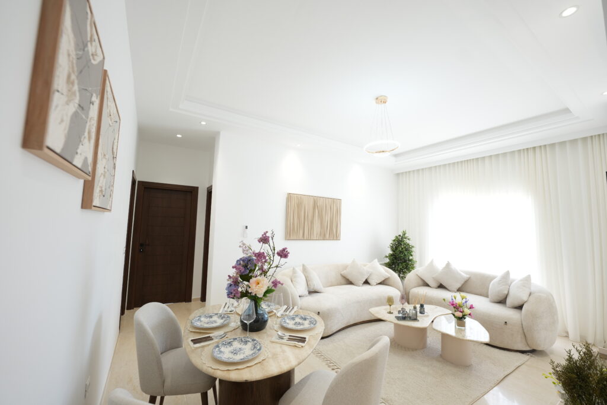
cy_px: 202
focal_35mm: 14
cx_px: 304
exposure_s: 1/100
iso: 500
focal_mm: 14
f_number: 3.2
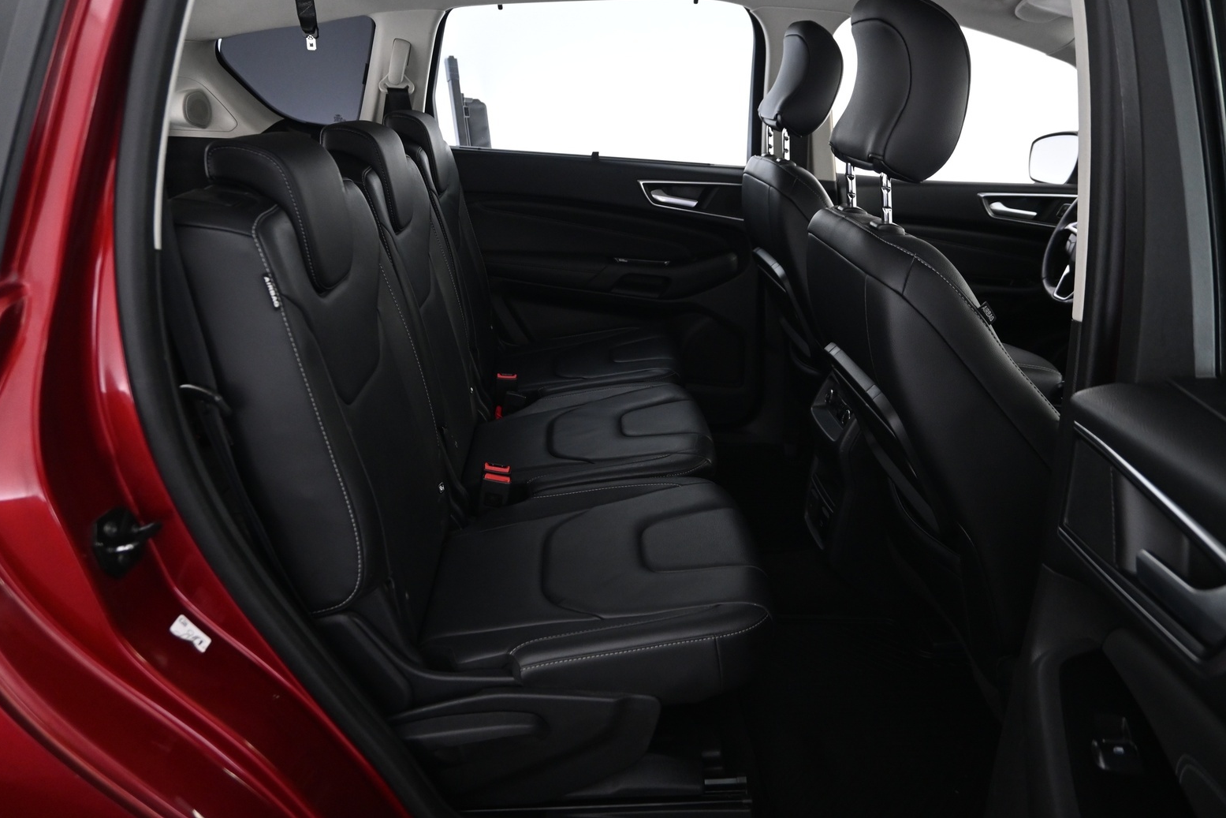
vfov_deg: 51.3
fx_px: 851
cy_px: 393
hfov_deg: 71.5
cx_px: 608
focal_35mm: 25
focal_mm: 16
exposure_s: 1/15
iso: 1600
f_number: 3.5
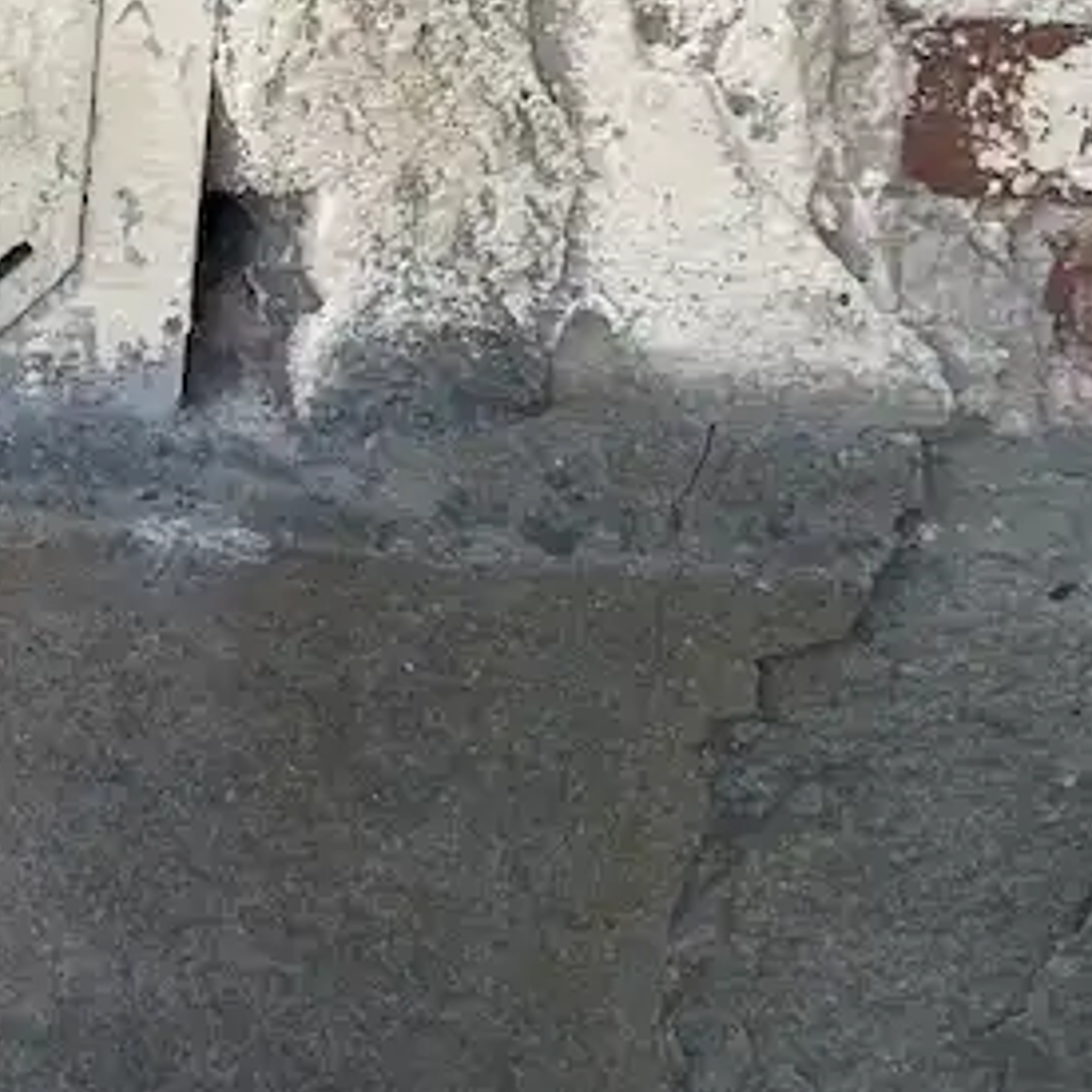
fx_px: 4818
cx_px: -810
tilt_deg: -11.8
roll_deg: -3.3
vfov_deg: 12.6
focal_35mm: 135
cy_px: -270
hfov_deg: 12.0
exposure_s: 1/789
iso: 64
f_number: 1.78
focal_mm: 6.76
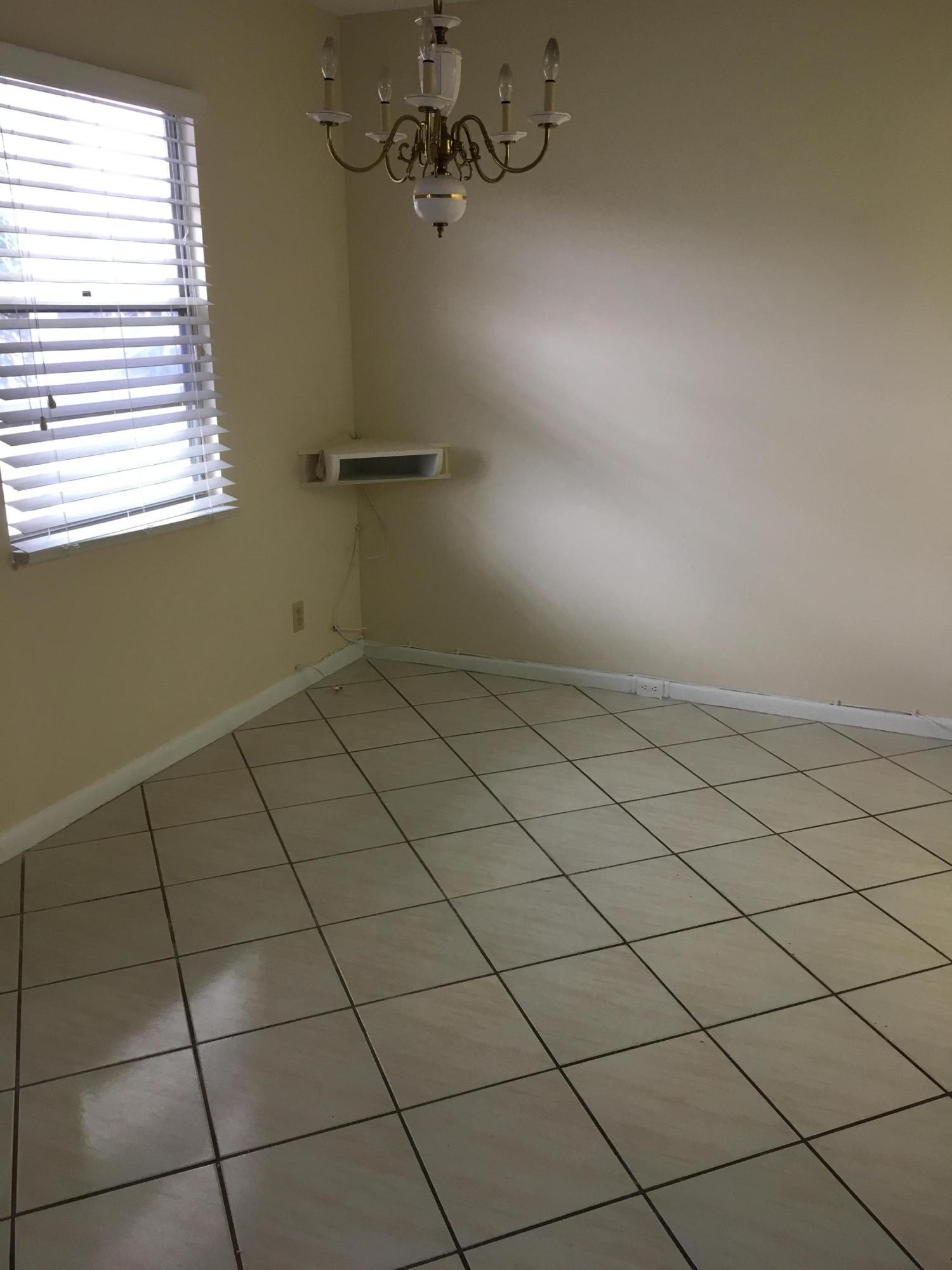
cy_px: 635
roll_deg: -1.2
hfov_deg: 48.2
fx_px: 1063
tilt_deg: -13.4
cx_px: 476
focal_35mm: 29
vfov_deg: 61.7
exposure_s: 1/30
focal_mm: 4.15
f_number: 2.2
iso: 32
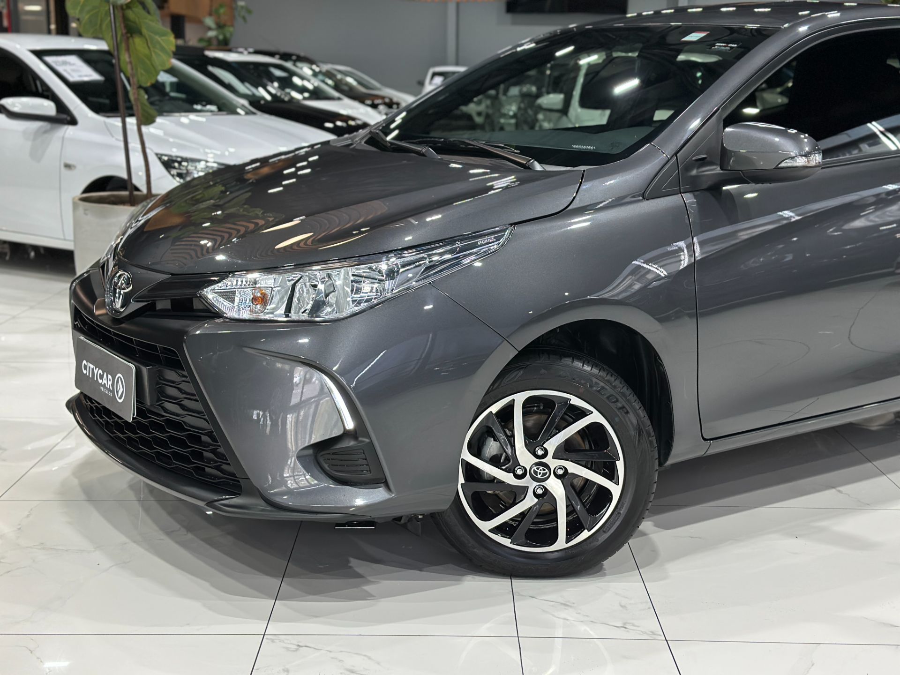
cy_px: 338
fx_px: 1248
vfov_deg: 30.3
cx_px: 450
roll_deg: -0.9
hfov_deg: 39.7
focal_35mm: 48
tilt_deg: -12.4
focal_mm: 6.86
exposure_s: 1/120
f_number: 1.78
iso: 250
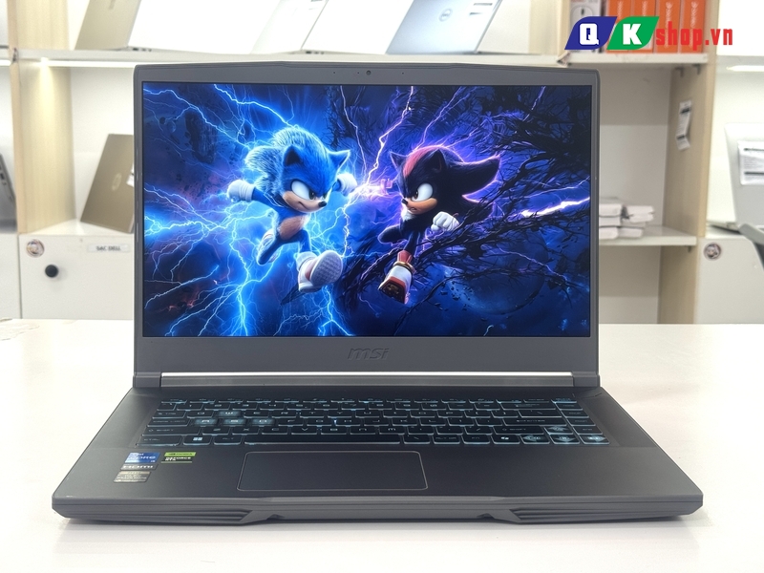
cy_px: 286
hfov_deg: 39.7
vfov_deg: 30.3
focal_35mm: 48
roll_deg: +0.1
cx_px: 382
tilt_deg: -9.8
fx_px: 1059
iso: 80
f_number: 1.78
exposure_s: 1/100
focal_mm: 6.76
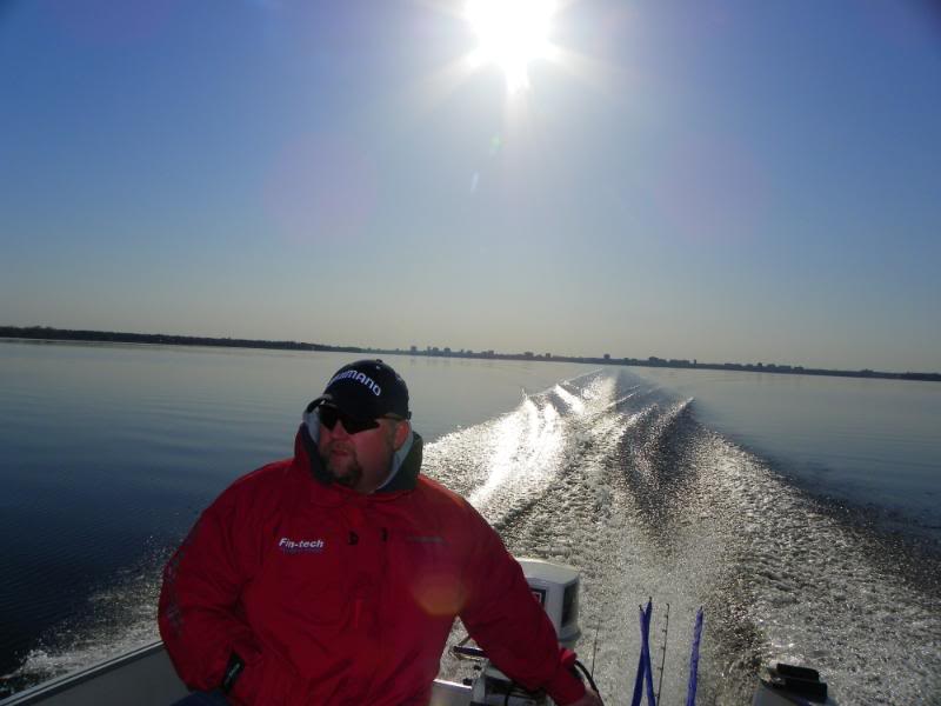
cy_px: 353
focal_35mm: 26
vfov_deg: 53.1
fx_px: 707
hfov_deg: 67.3
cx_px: 470
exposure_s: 1/1250
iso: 64
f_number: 8
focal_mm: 4.6
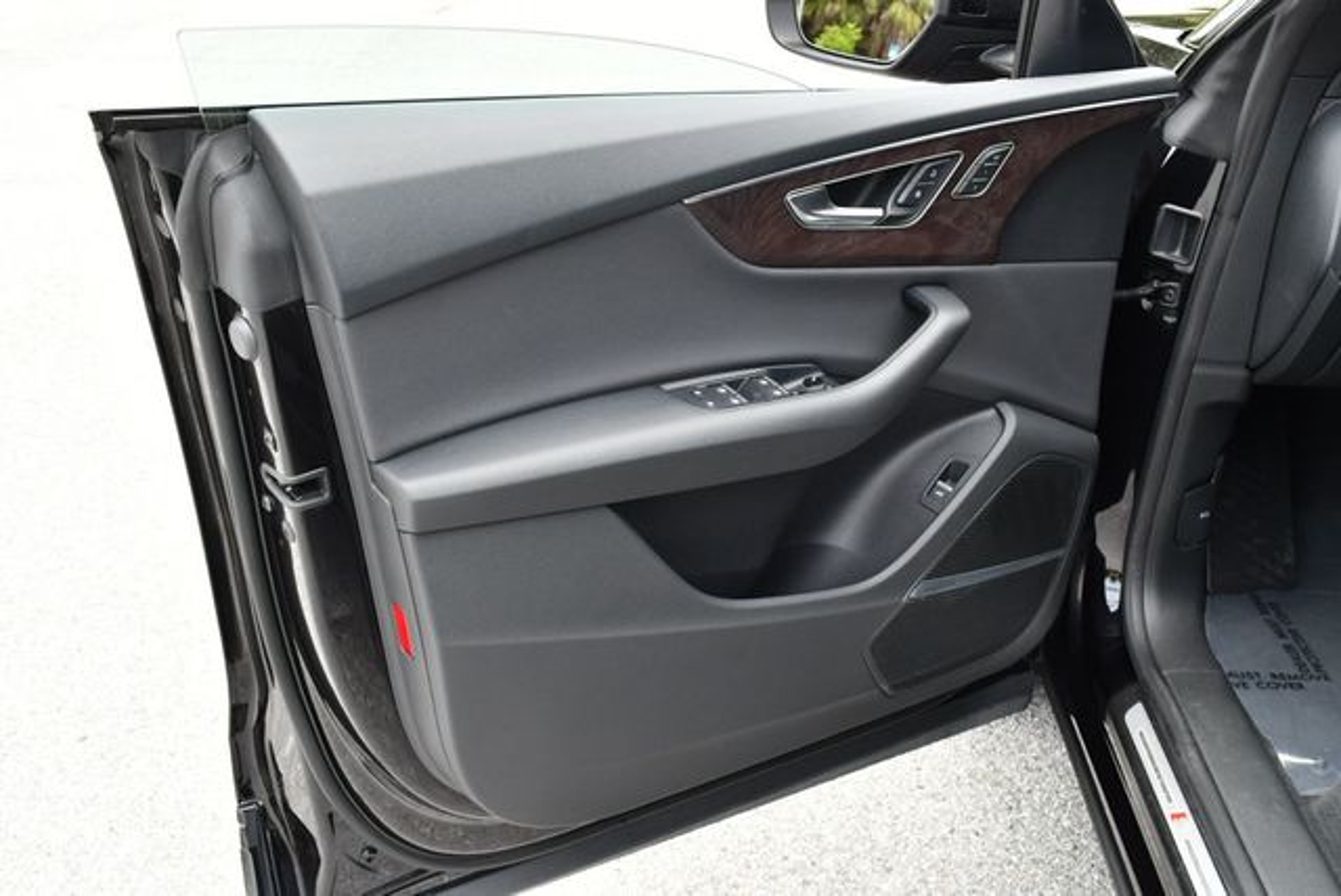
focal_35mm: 36
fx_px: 1342
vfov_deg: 36.9
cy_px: 448
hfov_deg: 53.1
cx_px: 670
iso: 280
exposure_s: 1/250
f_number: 5.6
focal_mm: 18
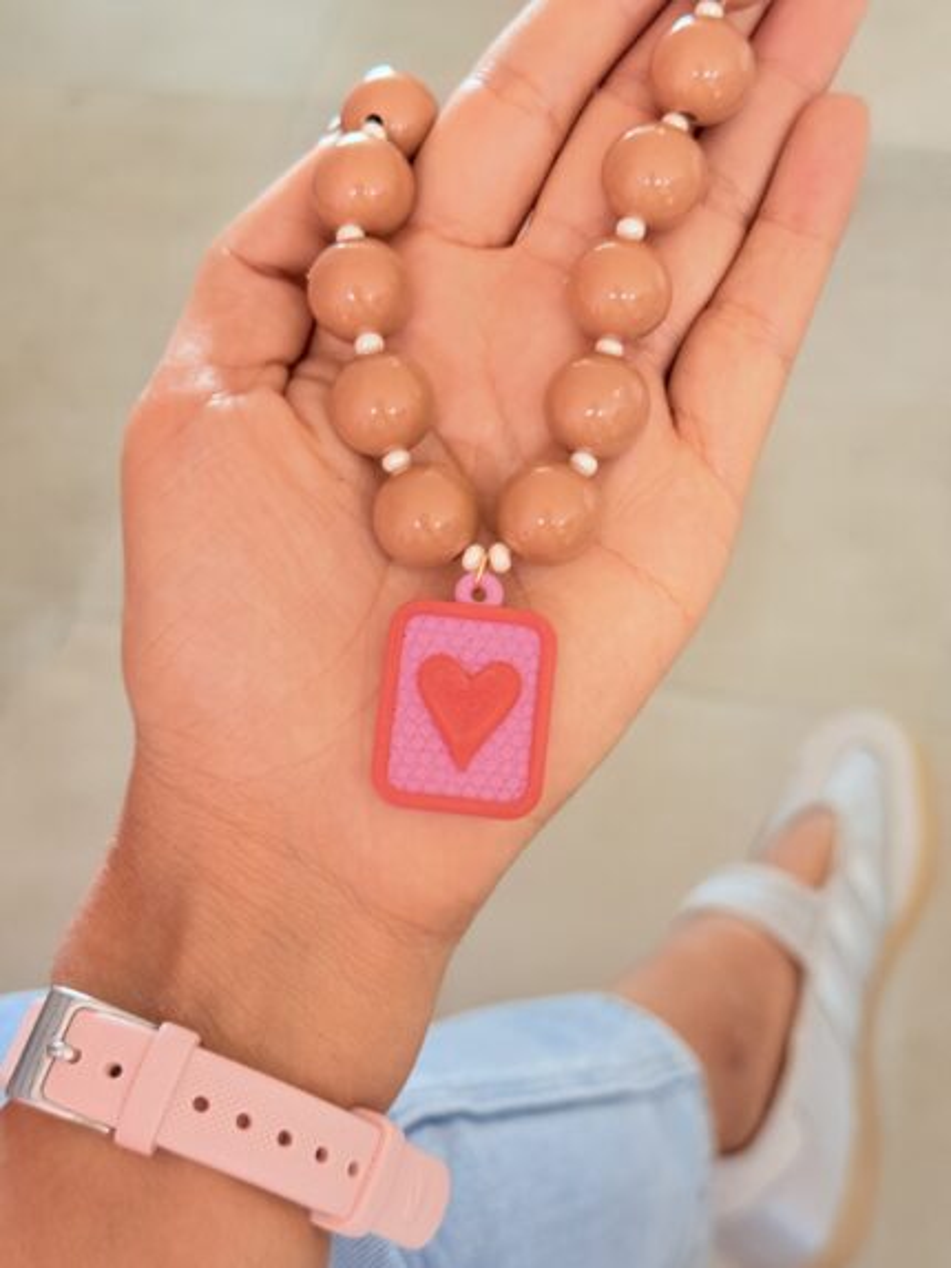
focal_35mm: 48
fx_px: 1758
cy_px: 634
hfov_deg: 30.3
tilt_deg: -50.2
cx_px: 476
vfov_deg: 39.6
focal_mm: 6.76
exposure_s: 1/60
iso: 250
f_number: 1.78
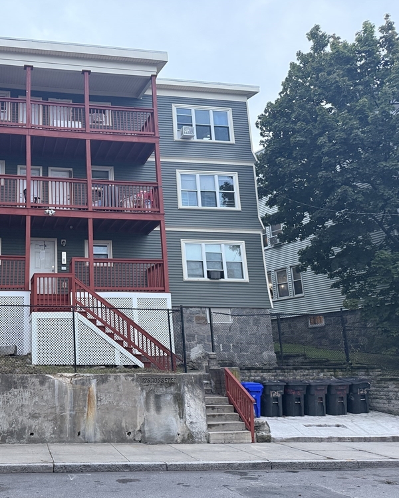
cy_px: 252
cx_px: 74
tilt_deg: +14.6
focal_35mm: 32
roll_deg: +0.0
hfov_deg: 43.5
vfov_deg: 55.7
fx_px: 472
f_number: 1.78
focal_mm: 6.76
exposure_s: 1/60
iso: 320
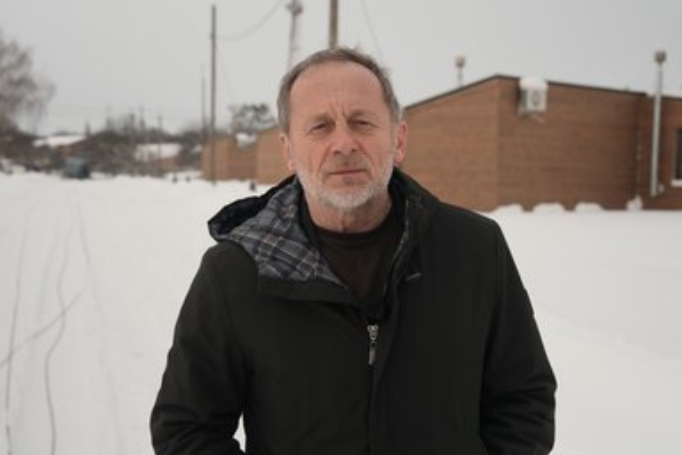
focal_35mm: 49
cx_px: 337
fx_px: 928
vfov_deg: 27.5
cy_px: 225
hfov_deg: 40.3
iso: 250
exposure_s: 1/80
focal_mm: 47
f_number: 5.6
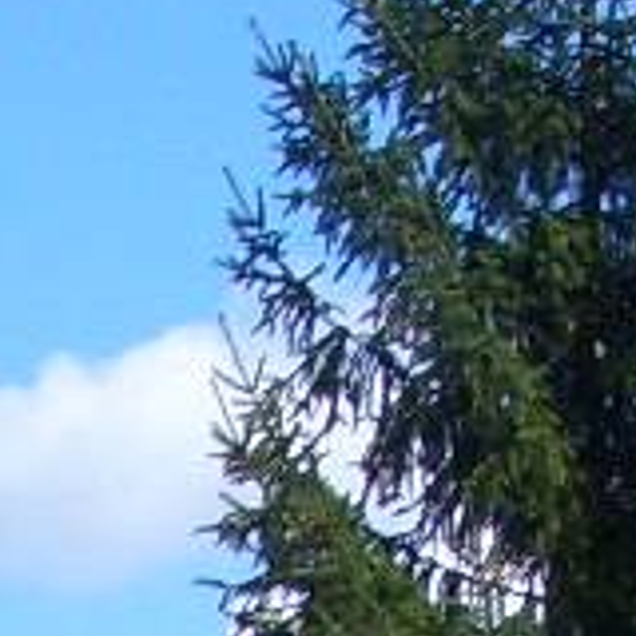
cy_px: 1725
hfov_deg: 7.0
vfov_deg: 6.6
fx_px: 5134
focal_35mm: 247
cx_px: -322
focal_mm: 5.8
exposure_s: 1/320
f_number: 4.3
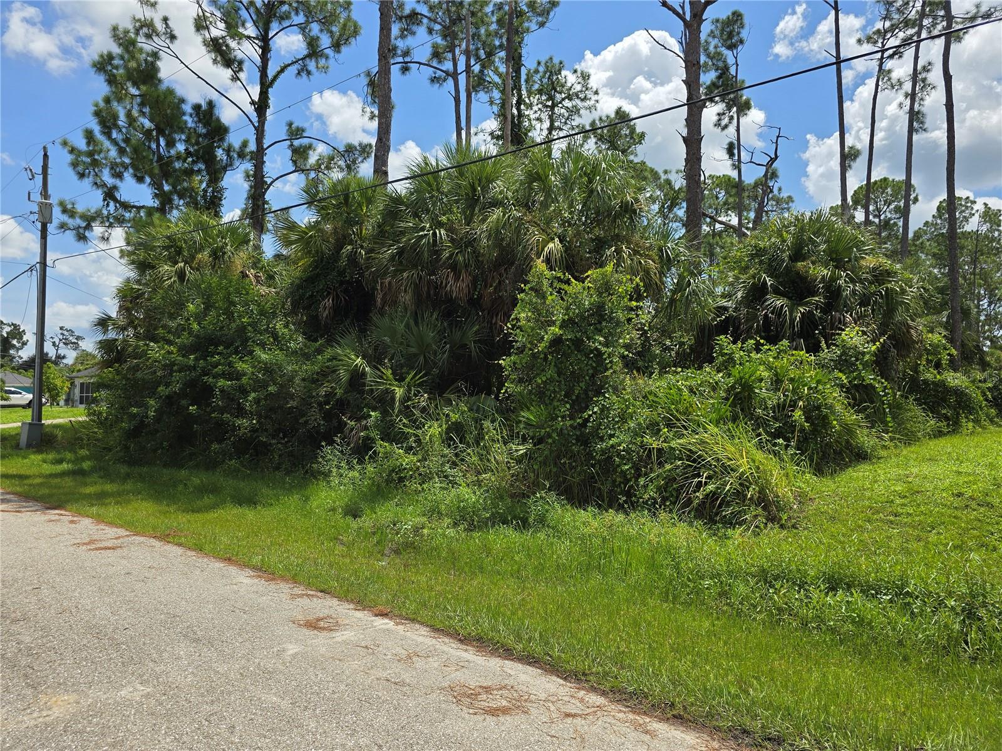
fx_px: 666
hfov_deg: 73.9
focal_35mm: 23
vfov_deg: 58.9
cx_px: 501
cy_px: 376
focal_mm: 6.3
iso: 12
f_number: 1.7
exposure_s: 1/796
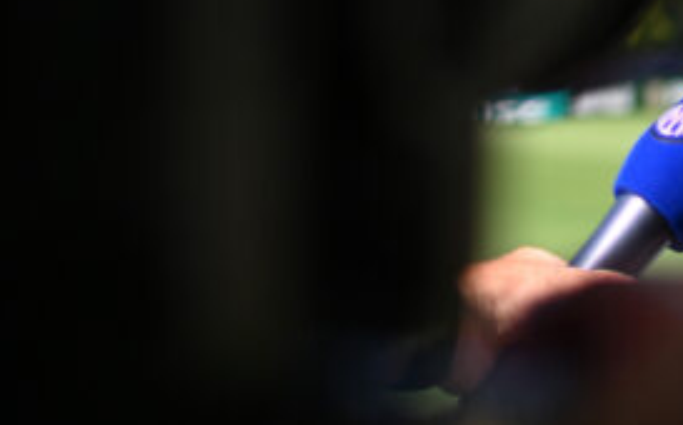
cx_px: 1018
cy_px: 100
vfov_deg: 8.3
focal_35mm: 157
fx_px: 2919
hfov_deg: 12.7
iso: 110
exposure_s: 1/3200
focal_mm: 35
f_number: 1.8
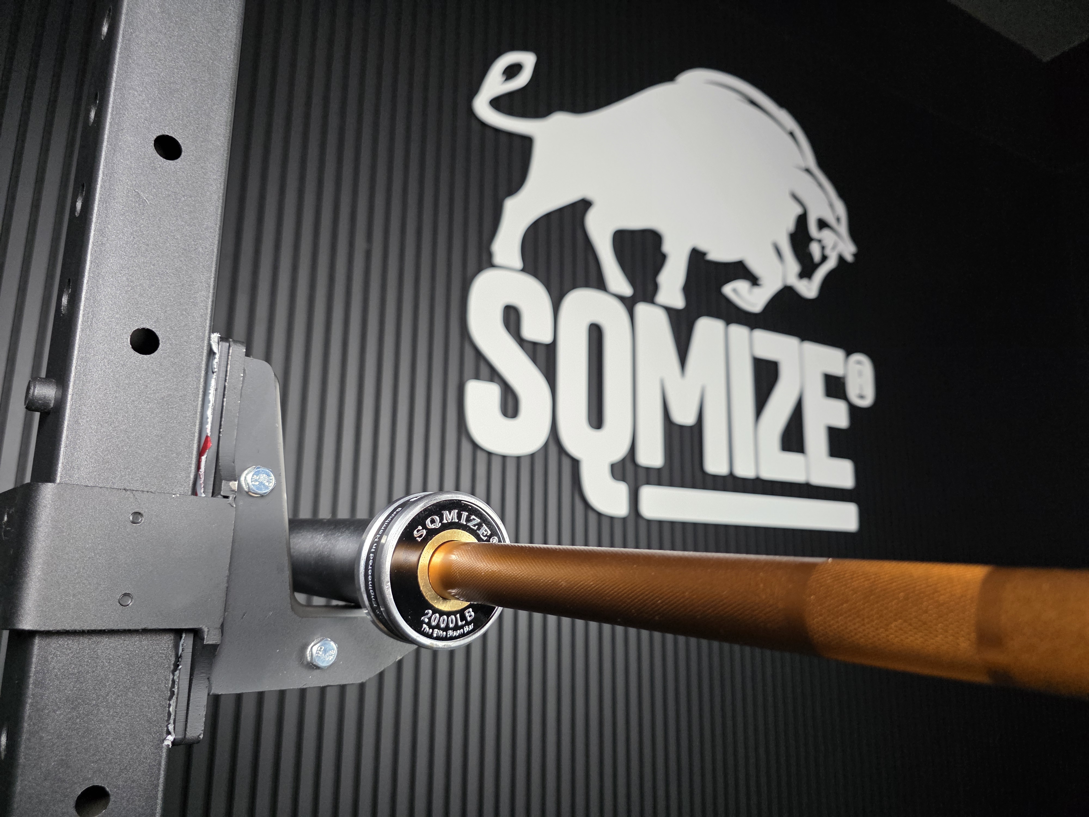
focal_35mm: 23
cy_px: 408
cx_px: 544
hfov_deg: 73.9
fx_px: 724
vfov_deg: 58.9
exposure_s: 1/100
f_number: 1.7
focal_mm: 6.3
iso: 320
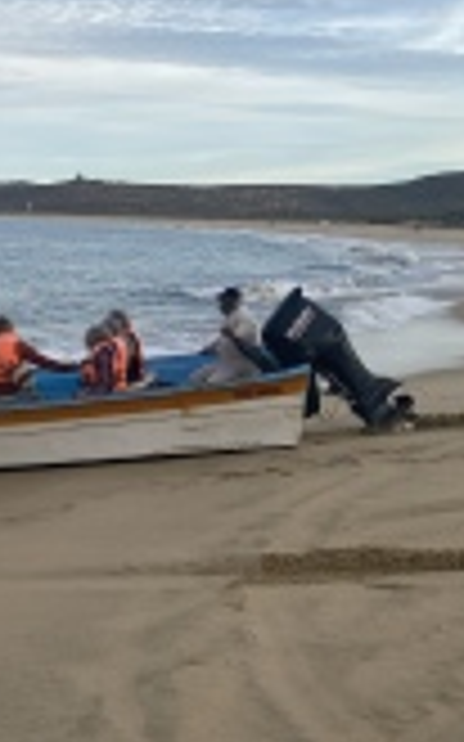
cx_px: 5
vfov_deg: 33.4
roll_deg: -2.1
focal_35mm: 61
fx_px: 1235
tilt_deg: -5.9
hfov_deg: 20.6
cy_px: 315
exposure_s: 1/1007
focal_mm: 4.25
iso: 32
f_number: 1.8
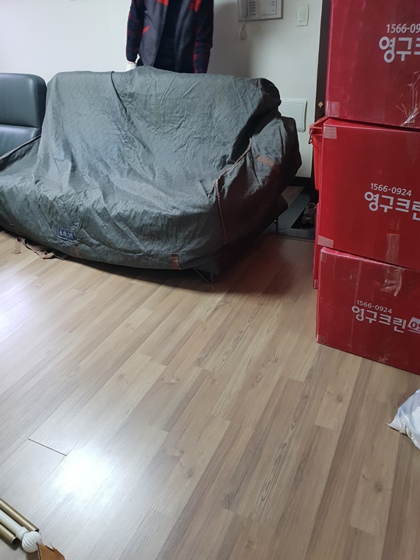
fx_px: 421
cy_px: 280
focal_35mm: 26
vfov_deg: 67.3
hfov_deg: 53.1
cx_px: 210
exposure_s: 1/38
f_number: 2.4
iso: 250
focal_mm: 4.3
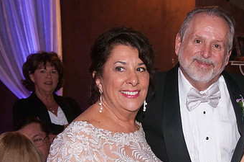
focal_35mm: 82
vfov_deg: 16.5
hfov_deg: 24.5
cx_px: 185
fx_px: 554
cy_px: 120
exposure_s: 1/30
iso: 400
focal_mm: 32
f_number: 5.6
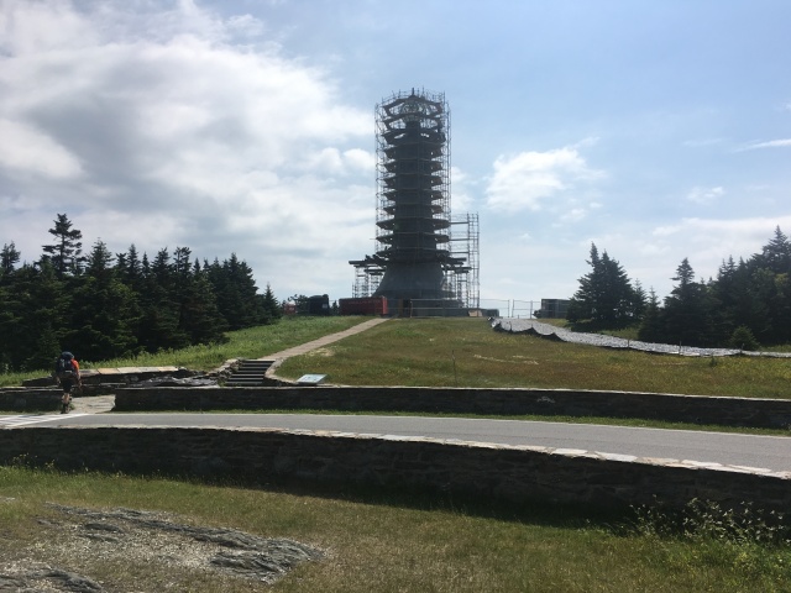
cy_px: 296
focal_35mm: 29
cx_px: 396
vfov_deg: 48.2
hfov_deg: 61.7
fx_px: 663
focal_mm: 4.15
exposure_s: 1/3344
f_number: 2.2
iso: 25
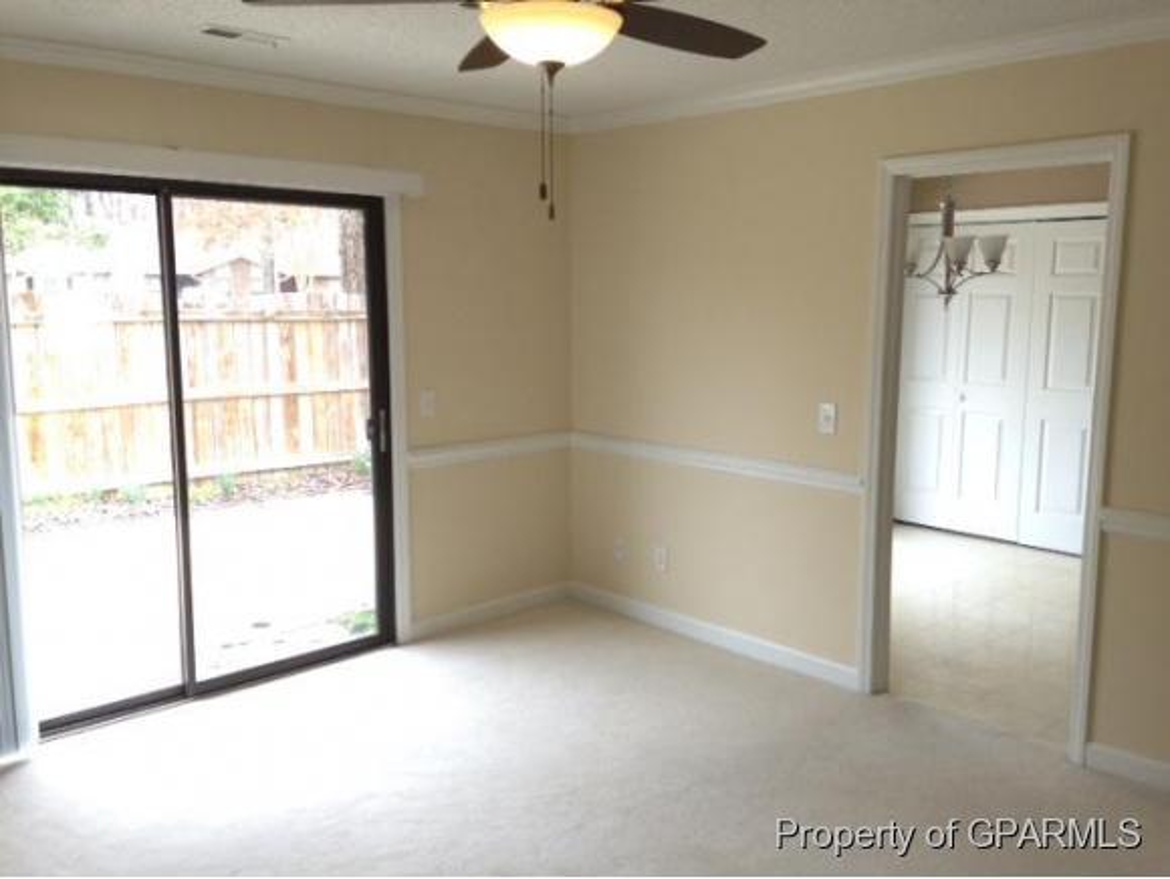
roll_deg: +1.0
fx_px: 1116
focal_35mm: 33
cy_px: 440
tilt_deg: -8.6
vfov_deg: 43.0
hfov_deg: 55.3
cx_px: 585
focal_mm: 4.12
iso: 80
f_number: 2.4
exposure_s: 1/120
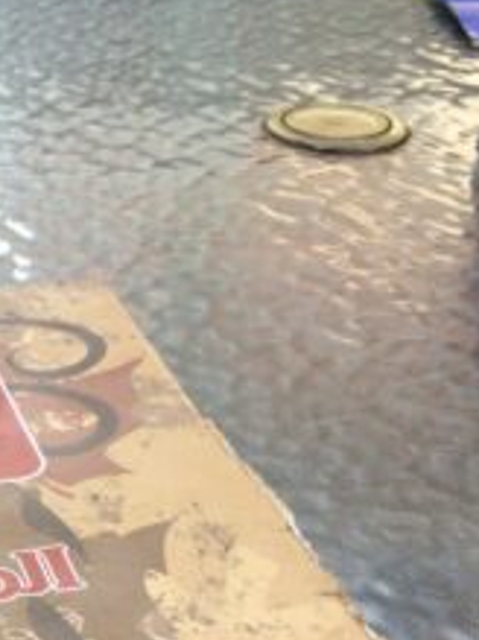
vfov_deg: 25.7
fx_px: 1348
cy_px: 603
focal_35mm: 73
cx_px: -79
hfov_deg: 19.1
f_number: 2.2
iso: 32
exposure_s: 1/215
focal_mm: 4.12
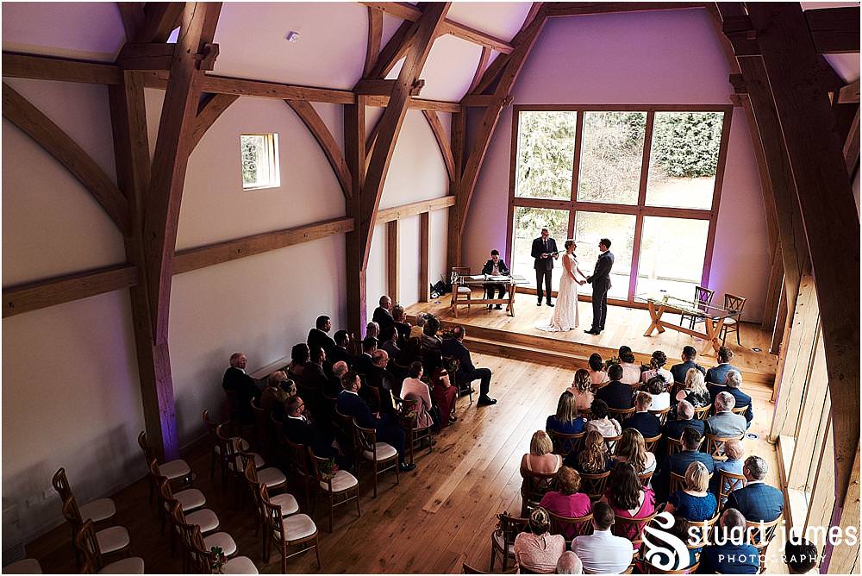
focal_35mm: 24
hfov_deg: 73.7
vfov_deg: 53.2
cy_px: 288
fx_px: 575
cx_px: 431
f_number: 4.5
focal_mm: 16
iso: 800
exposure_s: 1/125
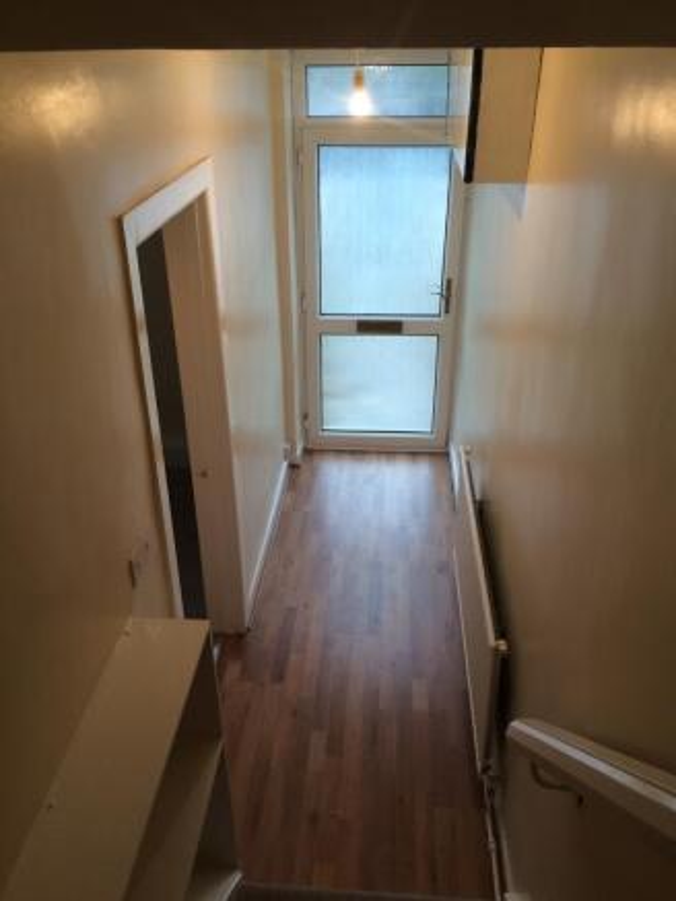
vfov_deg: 61.6
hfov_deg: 48.2
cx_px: 338
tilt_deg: -31.1
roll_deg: -1.1
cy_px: 450
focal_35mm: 29
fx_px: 755
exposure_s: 1/33
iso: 32
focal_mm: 4.15
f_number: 2.2
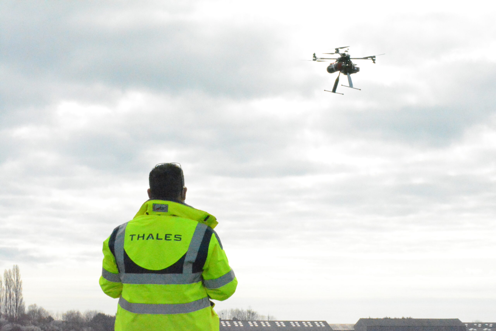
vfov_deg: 13.0
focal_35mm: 105
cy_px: 166
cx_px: 248
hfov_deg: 19.5
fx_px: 1447
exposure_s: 1/4000
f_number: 32
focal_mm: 70
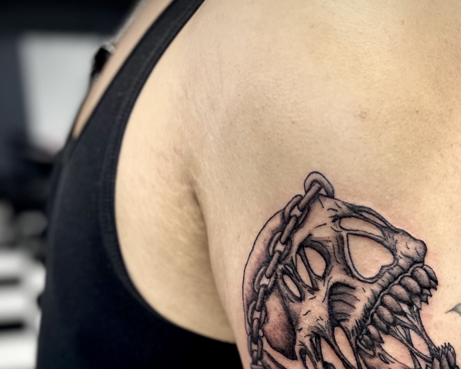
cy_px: 390
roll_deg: -2.5
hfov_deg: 37.6
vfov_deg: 28.4
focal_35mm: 49
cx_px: 310
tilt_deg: -28.4
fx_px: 668
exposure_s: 1/60
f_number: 1.78
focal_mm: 6.86
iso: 250
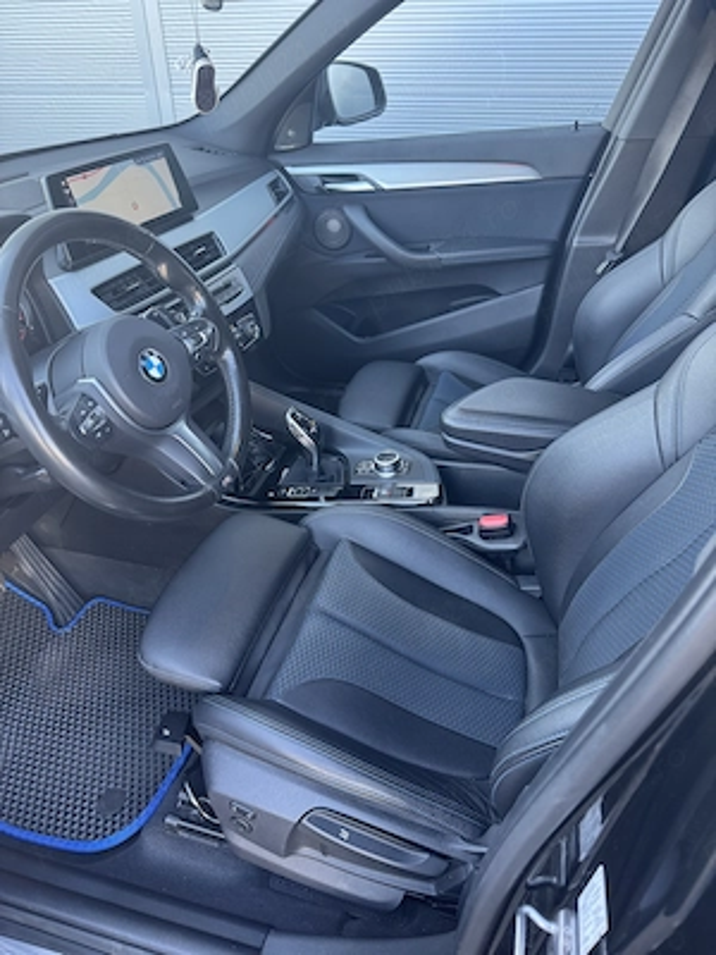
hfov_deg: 56.8
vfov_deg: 71.6
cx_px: 358
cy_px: 478
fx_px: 662
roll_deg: +0.5
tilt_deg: -34.0
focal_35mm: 24
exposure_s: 1/69
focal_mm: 6.76
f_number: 1.78
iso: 160
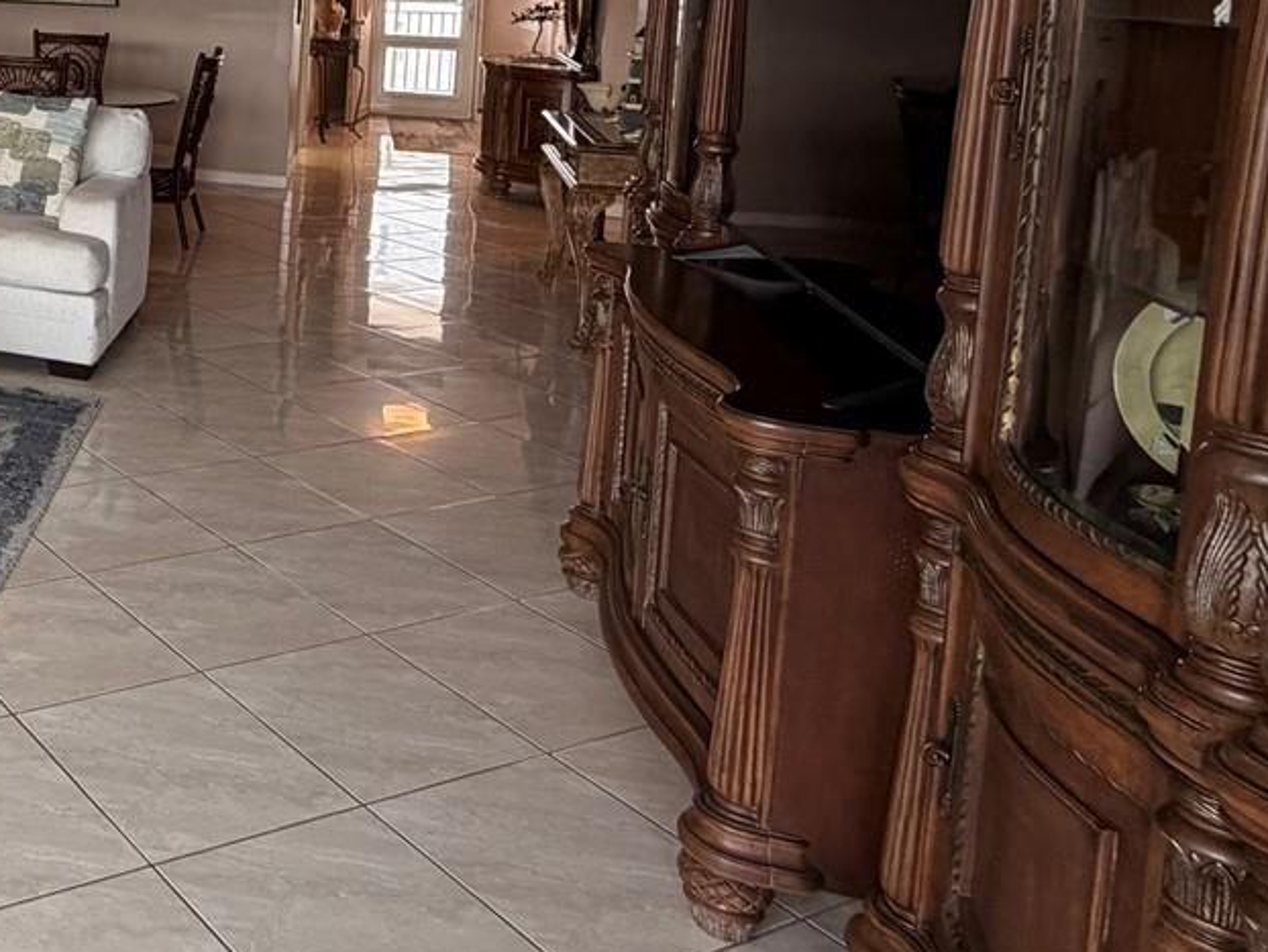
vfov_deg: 36.7
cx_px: -190
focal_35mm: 36
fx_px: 1319
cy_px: 65
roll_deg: -1.1
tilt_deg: -5.6
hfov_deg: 39.7
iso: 200
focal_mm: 2.22
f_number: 2.2
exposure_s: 1/120
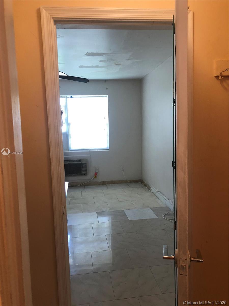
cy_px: 153
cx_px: 114
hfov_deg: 49.7
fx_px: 247
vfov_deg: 63.4
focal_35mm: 28
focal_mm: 3.99
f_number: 1.8
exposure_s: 1/17
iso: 40
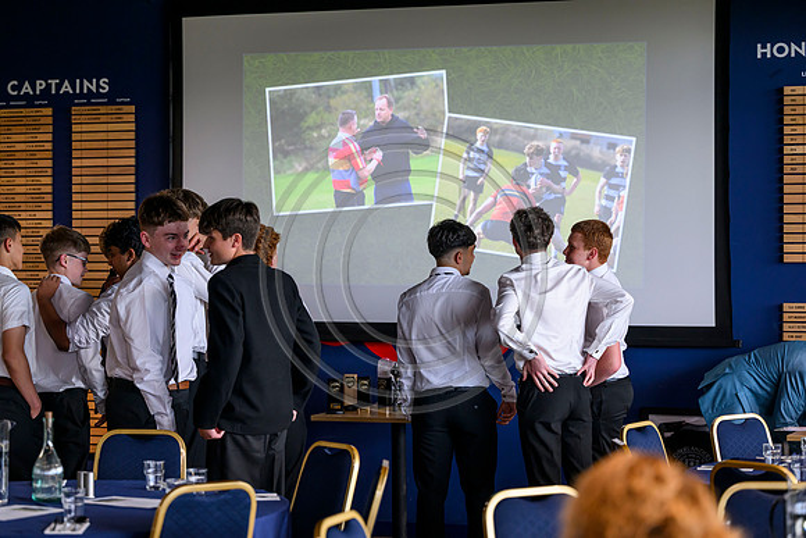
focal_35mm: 87
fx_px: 1948
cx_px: 403
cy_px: 269
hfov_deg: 23.4
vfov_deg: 15.7
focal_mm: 87
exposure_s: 1/400
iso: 1600
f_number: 3.2
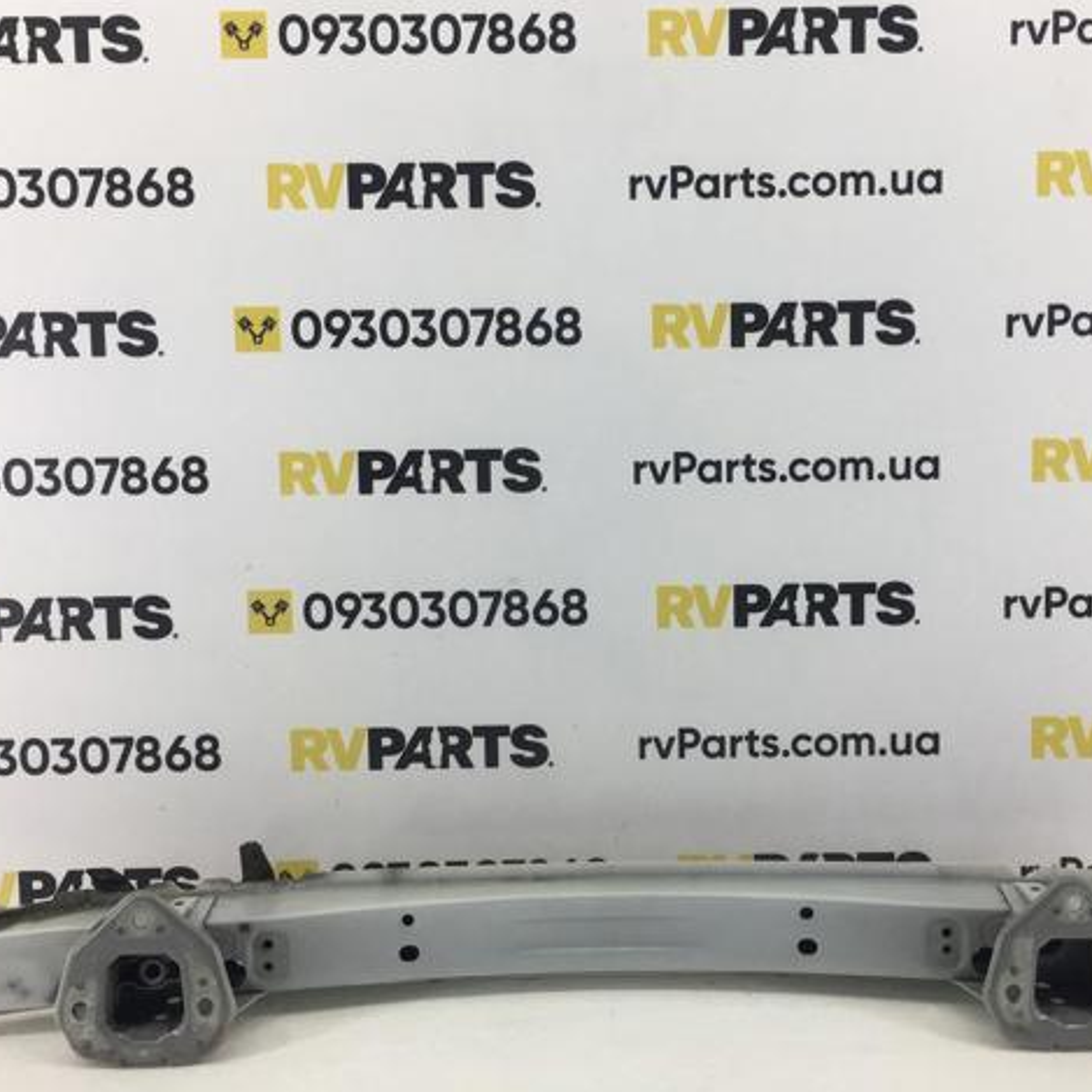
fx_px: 1249
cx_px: 603
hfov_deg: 47.1
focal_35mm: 35
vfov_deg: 47.2
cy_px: 538
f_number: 2.2
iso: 40
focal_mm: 4.15
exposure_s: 1/100
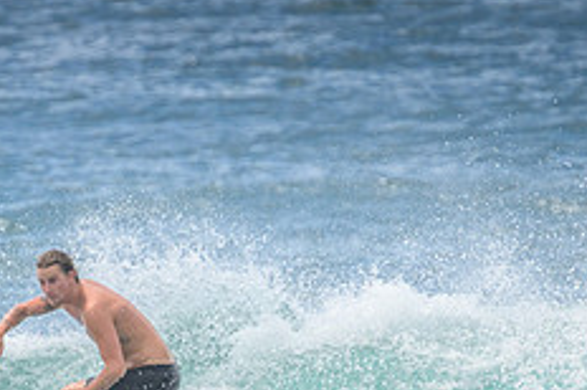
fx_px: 32614
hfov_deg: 1.0
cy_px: 434
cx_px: 159
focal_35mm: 2003
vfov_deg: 0.7
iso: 1100
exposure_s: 1/2000
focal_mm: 800
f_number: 11
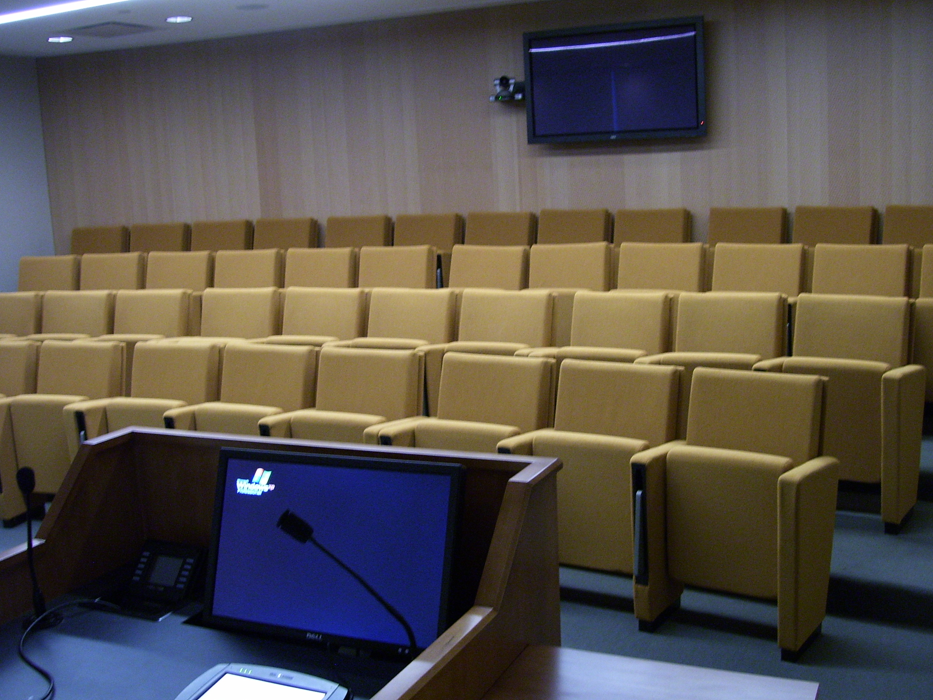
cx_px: 478
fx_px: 1024
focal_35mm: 38
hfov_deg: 49.0
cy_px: 344
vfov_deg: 37.7
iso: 160
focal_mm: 6
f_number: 2.7
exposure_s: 1/8
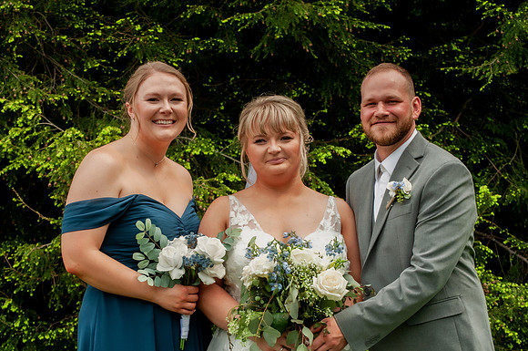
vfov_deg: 14.7
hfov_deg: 21.9
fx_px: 1362
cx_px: 264
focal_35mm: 93
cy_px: 176
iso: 200
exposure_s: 1/250
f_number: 8
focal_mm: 62
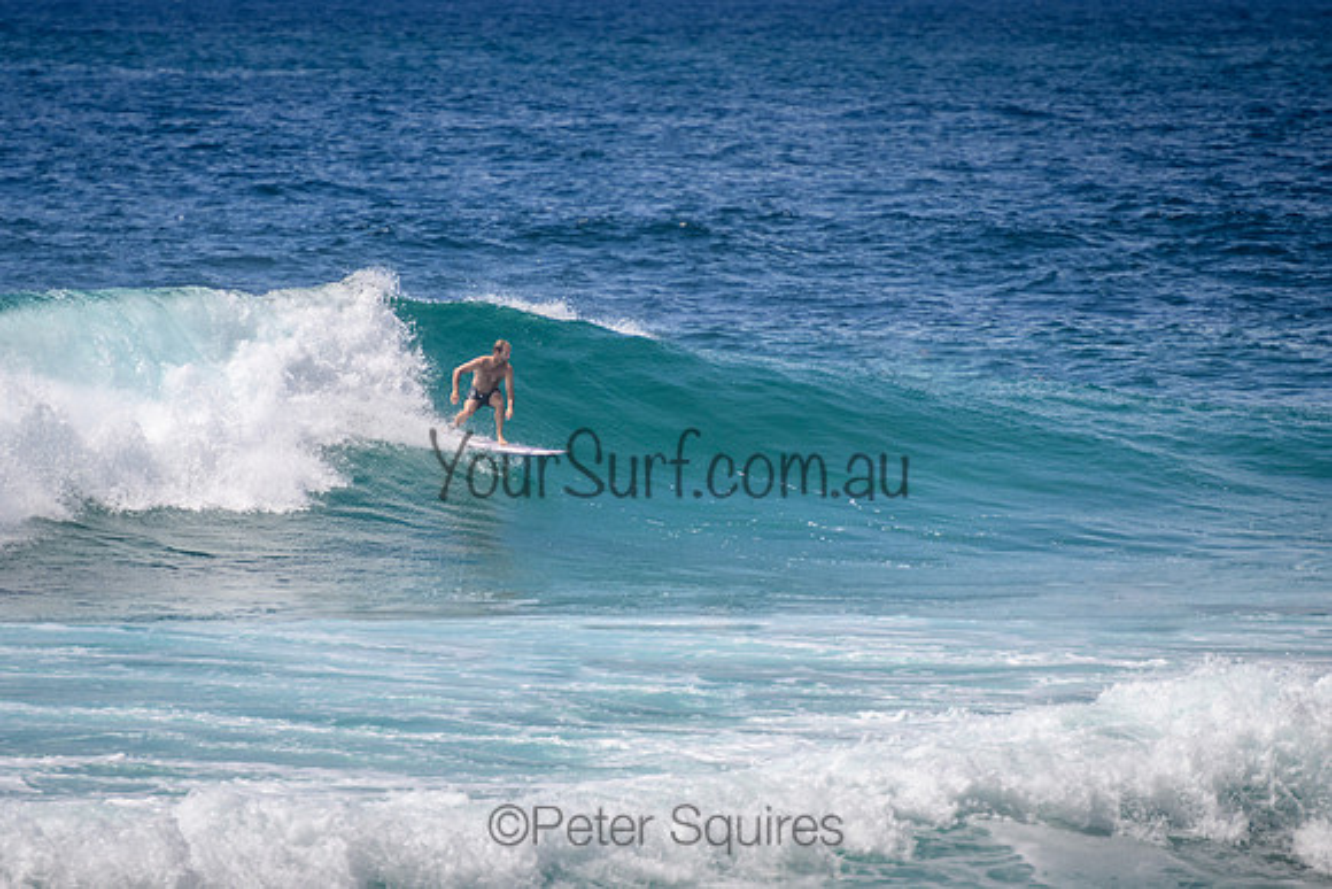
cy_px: 355
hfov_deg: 3.8
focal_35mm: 549
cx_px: 617
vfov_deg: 2.5
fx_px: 20330
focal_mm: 400
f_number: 5.6
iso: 250
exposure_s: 1/2000
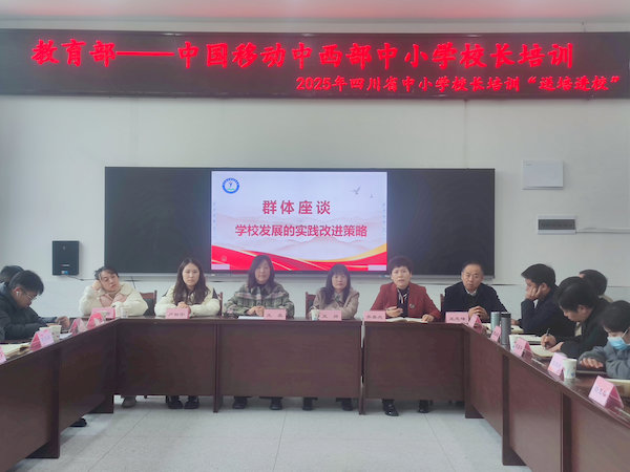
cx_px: 315
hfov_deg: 47.9
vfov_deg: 36.8
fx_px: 710
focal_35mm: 39
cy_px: 236
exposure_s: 1/100
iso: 65
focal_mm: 6.78
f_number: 1.85
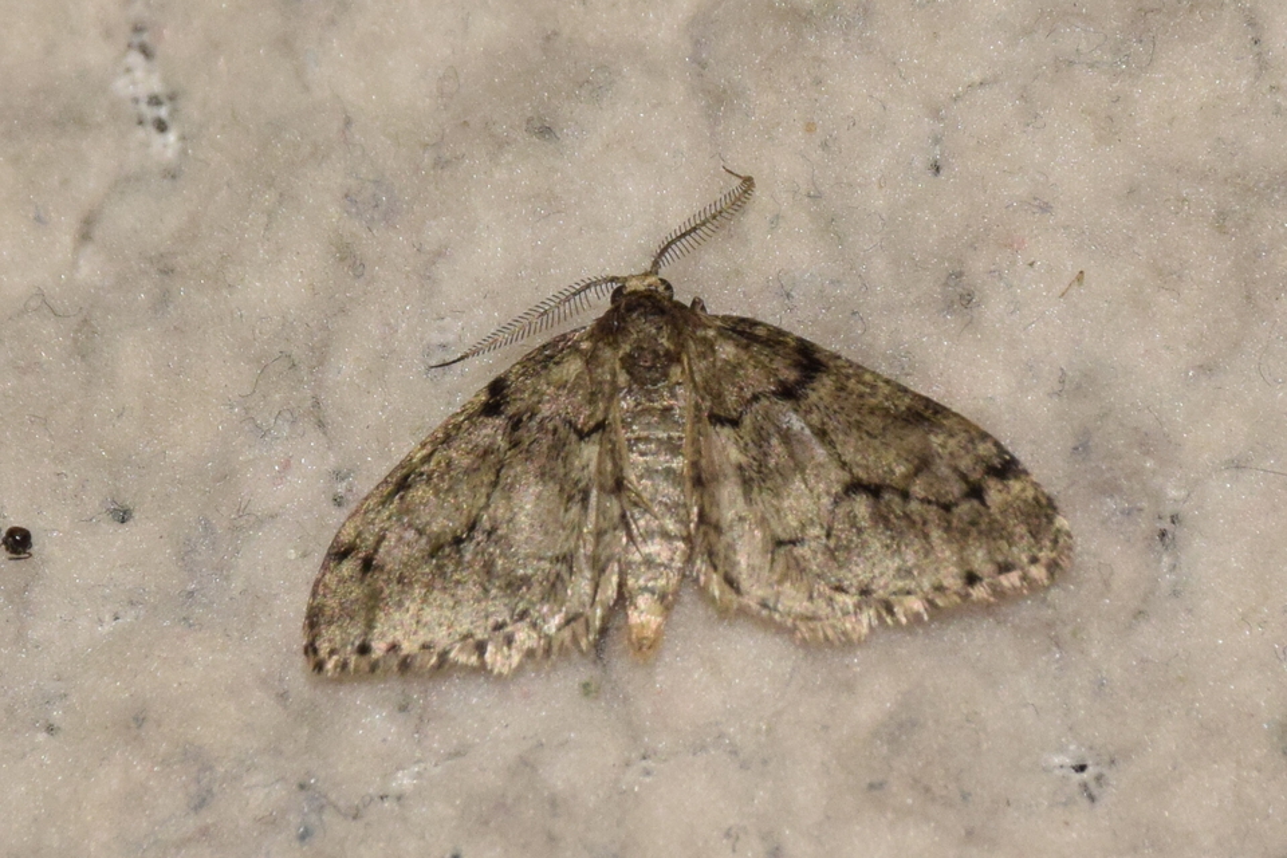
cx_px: 644
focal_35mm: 195
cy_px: 429
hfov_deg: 10.5
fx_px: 6971
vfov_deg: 7.0
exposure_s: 1/200
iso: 1000
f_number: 14
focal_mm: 130
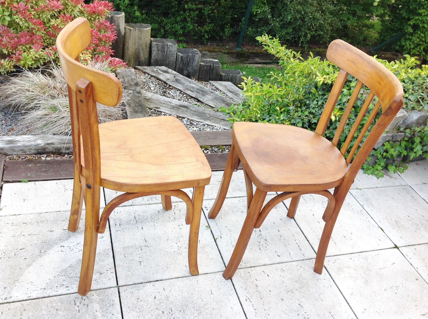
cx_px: 214
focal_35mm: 35
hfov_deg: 52.7
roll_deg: -11.9
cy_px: 160
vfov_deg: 40.6
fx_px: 432
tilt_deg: -35.4
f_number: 2.4
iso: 50
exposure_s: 1/147
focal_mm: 4.28
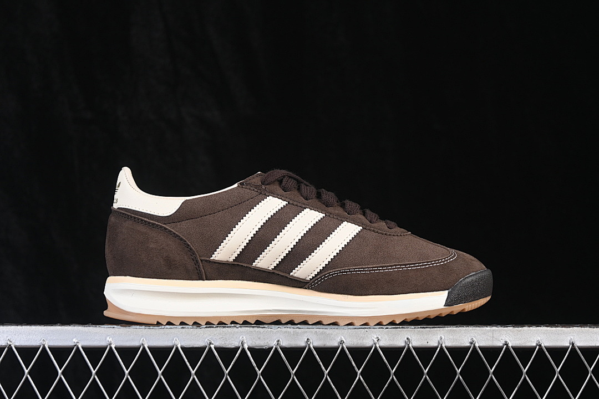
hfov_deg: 27.0
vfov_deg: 18.2
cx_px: 300
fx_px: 1248
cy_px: 200
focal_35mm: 75
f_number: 6.3
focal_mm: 50
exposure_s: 1/60
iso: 160
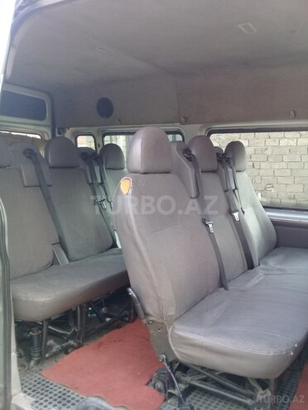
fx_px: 368
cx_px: 154
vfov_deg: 58.4
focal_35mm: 31
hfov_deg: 45.4
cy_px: 205
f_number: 2.2
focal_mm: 3.3
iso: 64
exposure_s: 1/50
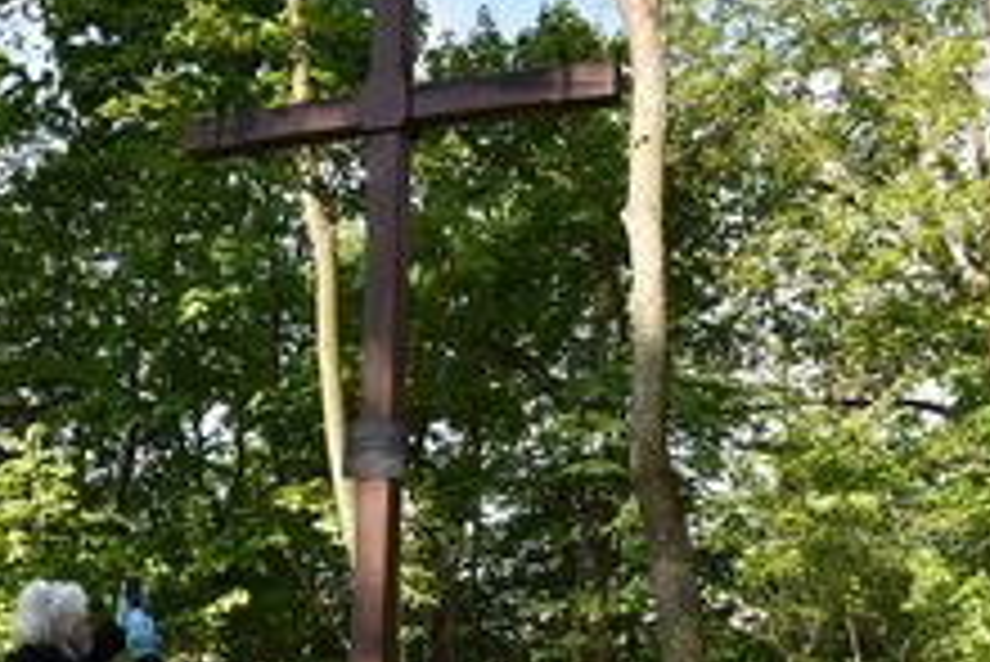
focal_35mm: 49
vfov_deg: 27.2
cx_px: 256
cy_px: 495
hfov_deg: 39.3
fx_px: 1348
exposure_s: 1/1000
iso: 500
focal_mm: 24
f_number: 5
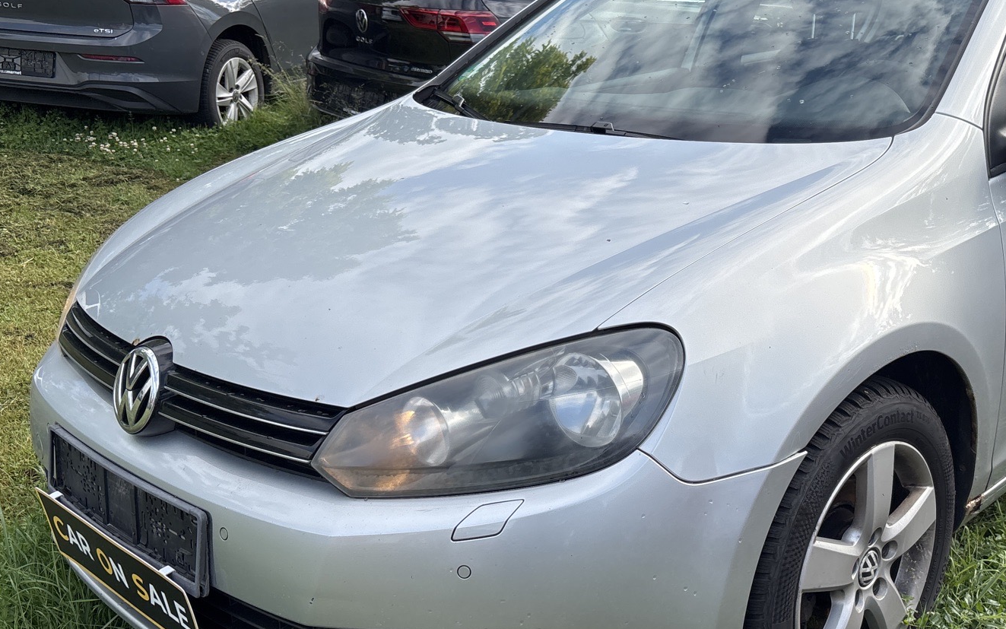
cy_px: 328
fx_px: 1097
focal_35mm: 40
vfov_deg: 32.0
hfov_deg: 48.7
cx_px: 641
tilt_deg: -19.6
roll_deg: -2.9
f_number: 1.6
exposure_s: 1/1721
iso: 50
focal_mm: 5.96
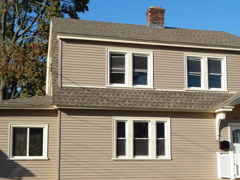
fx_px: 416
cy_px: 106
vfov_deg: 24.4
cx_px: 135
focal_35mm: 60
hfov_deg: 32.2
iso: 125
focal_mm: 7.7
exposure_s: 1/400
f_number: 7.1
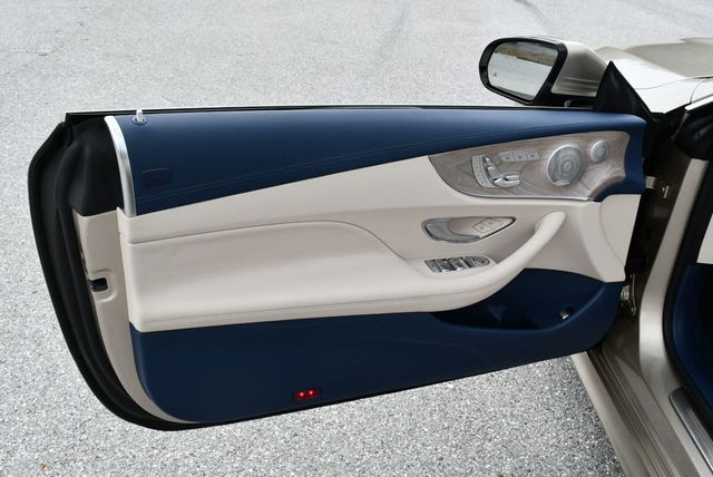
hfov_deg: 53.1
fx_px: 714
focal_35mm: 36
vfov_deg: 36.9
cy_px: 238
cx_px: 356
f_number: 8
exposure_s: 1/250
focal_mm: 18
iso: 200
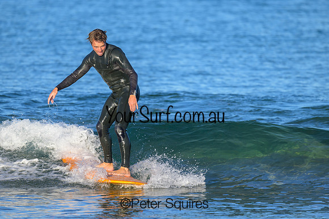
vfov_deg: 1.7
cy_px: 110
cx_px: 164
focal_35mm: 800
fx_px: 7312
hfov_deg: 2.6
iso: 250
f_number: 6.3
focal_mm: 800
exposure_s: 1/1000
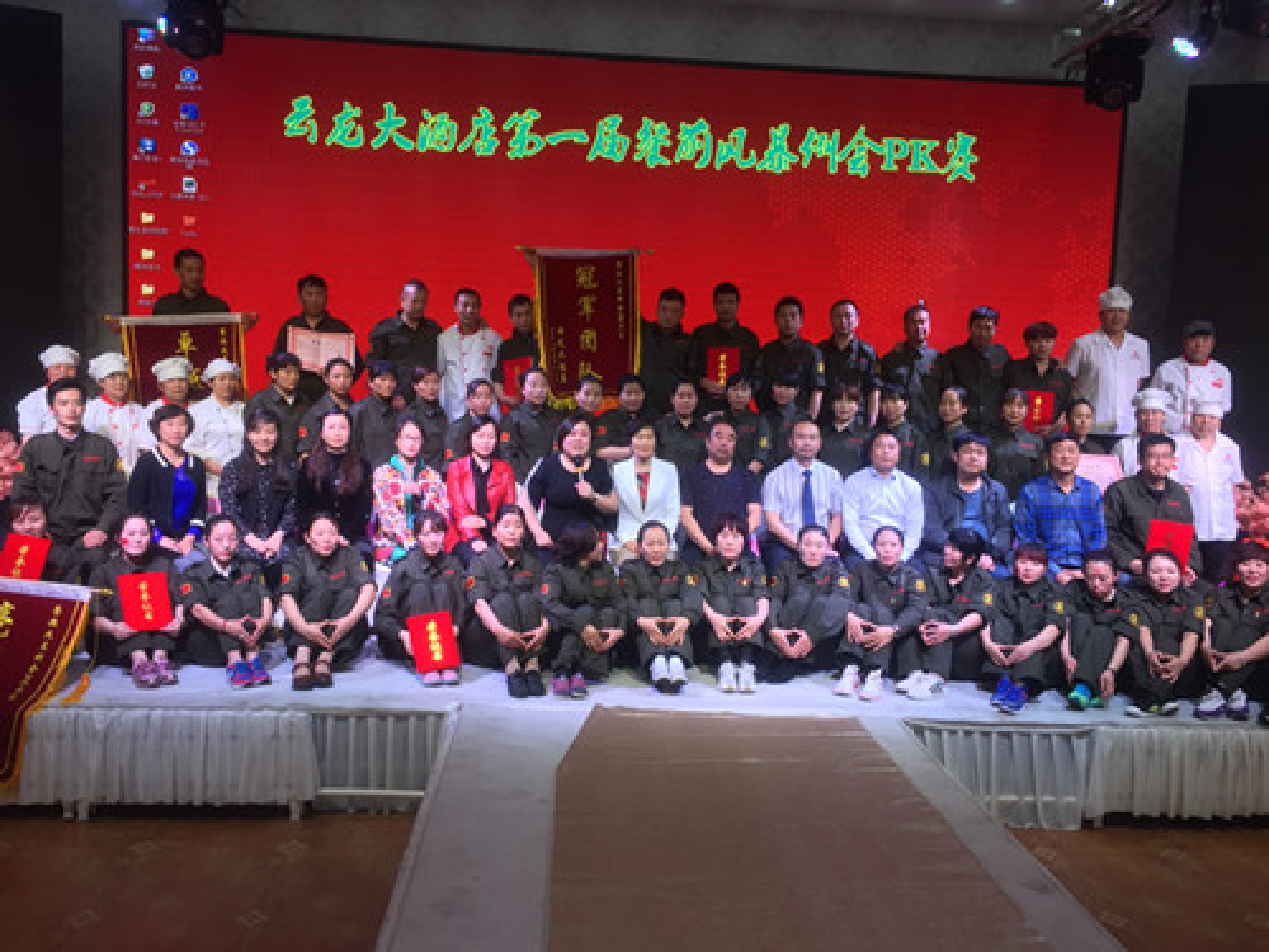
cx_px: 634
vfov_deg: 48.2
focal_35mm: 29
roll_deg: -1.1
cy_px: 476
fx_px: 1063
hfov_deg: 61.7
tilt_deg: -3.8
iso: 32
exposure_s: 1/50
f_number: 2.2
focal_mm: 4.15
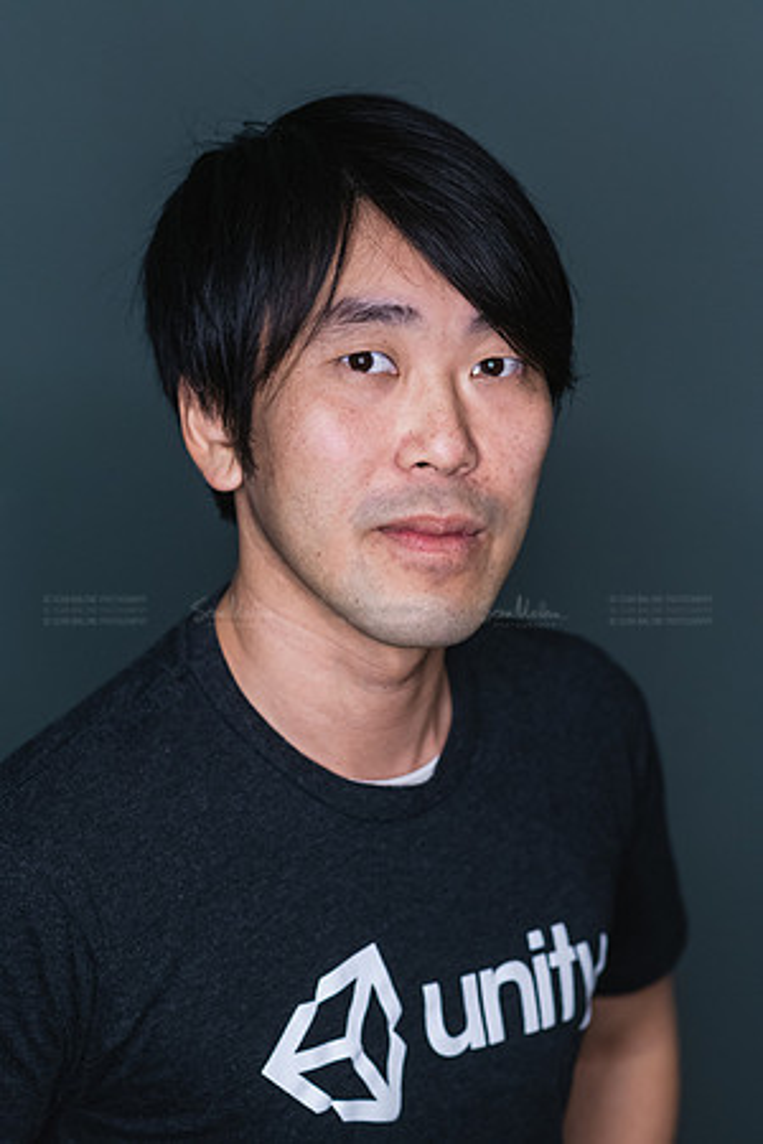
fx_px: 2702
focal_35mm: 85
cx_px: 382
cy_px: 572
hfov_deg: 16.1
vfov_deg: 23.9
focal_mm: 85
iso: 2000
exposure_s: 1/320
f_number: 3.5
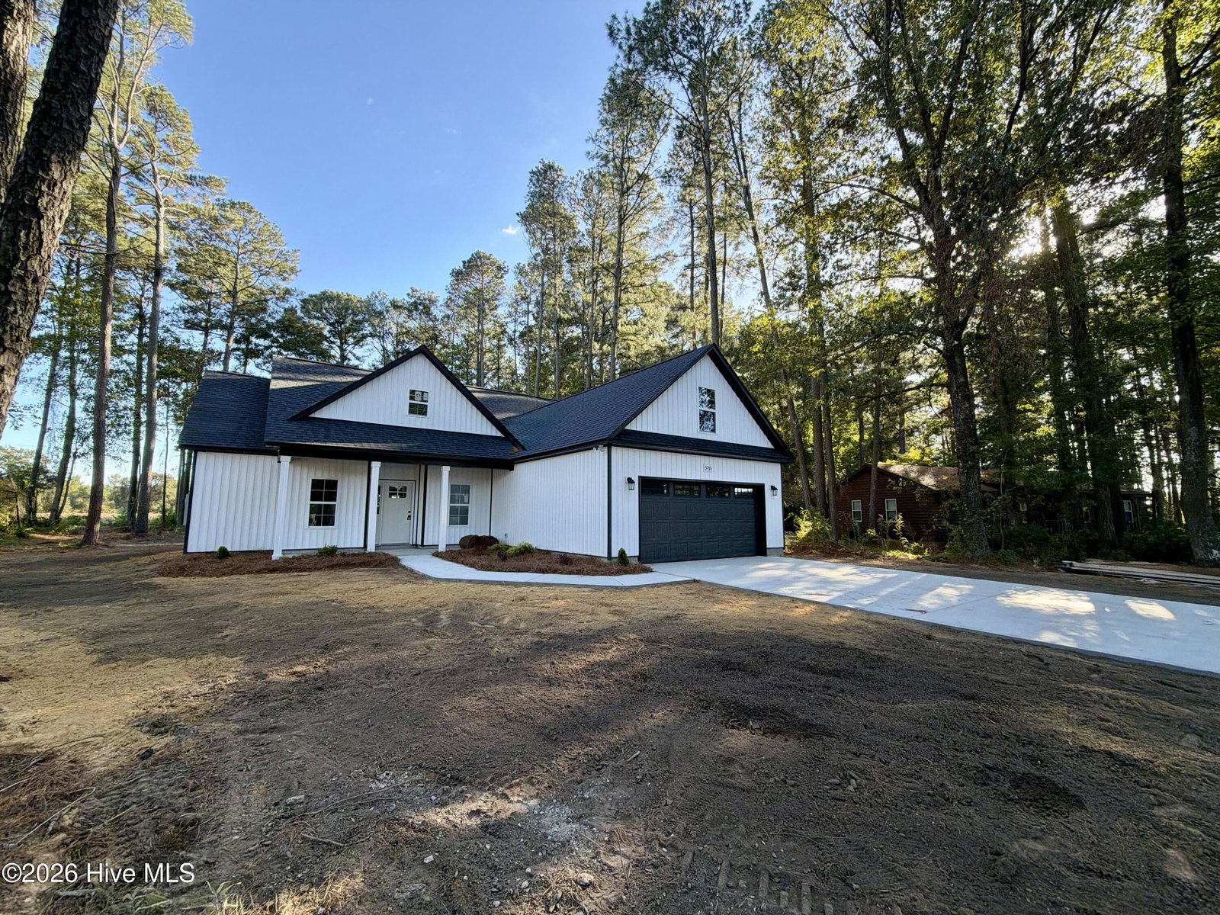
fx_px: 493
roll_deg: +0.5
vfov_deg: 85.7
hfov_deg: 102.1
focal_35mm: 14
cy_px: 458
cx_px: 610
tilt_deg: +6.7
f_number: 2.2
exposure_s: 1/198
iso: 40
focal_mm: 2.22
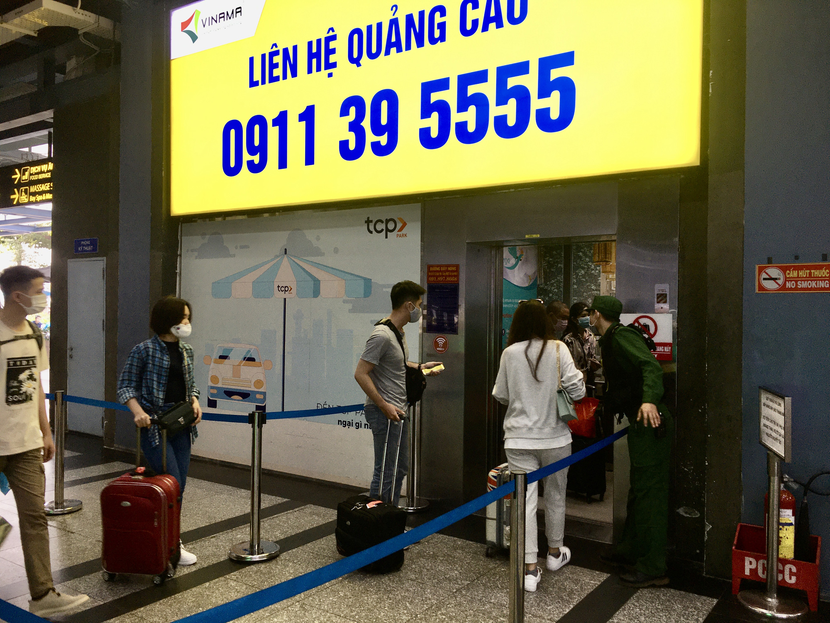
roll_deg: -0.7
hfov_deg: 61.7
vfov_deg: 48.2
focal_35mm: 29
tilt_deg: +1.2
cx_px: 415
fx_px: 695
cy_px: 312
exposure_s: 1/50
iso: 32
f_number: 2.2
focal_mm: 4.15
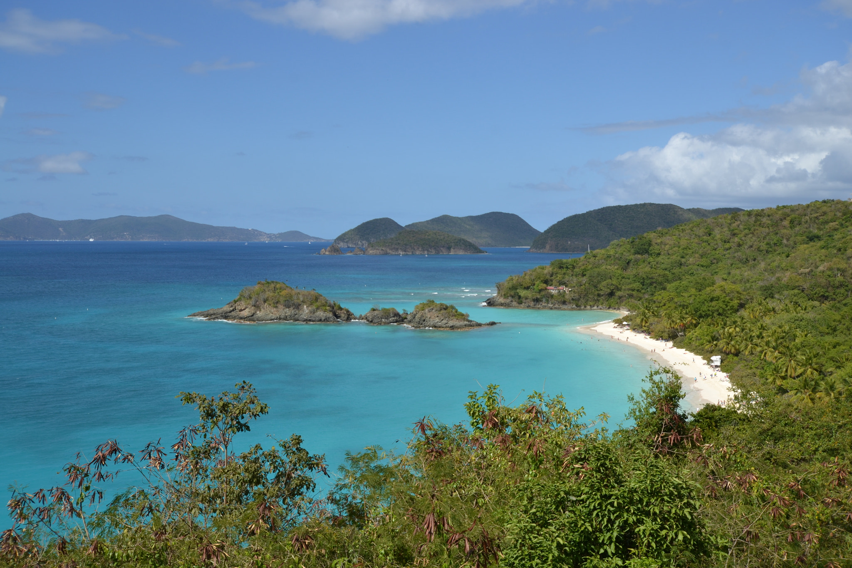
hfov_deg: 53.1
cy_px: 284
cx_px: 426
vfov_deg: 36.9
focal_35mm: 36
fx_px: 852
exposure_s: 1/200
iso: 100
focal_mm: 24
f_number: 10
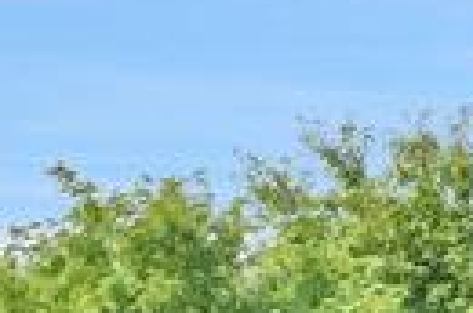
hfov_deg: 13.3
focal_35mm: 138
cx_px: -408
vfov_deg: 9.0
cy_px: 721
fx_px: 1809
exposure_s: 1/2000
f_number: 8
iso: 800
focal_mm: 10.26
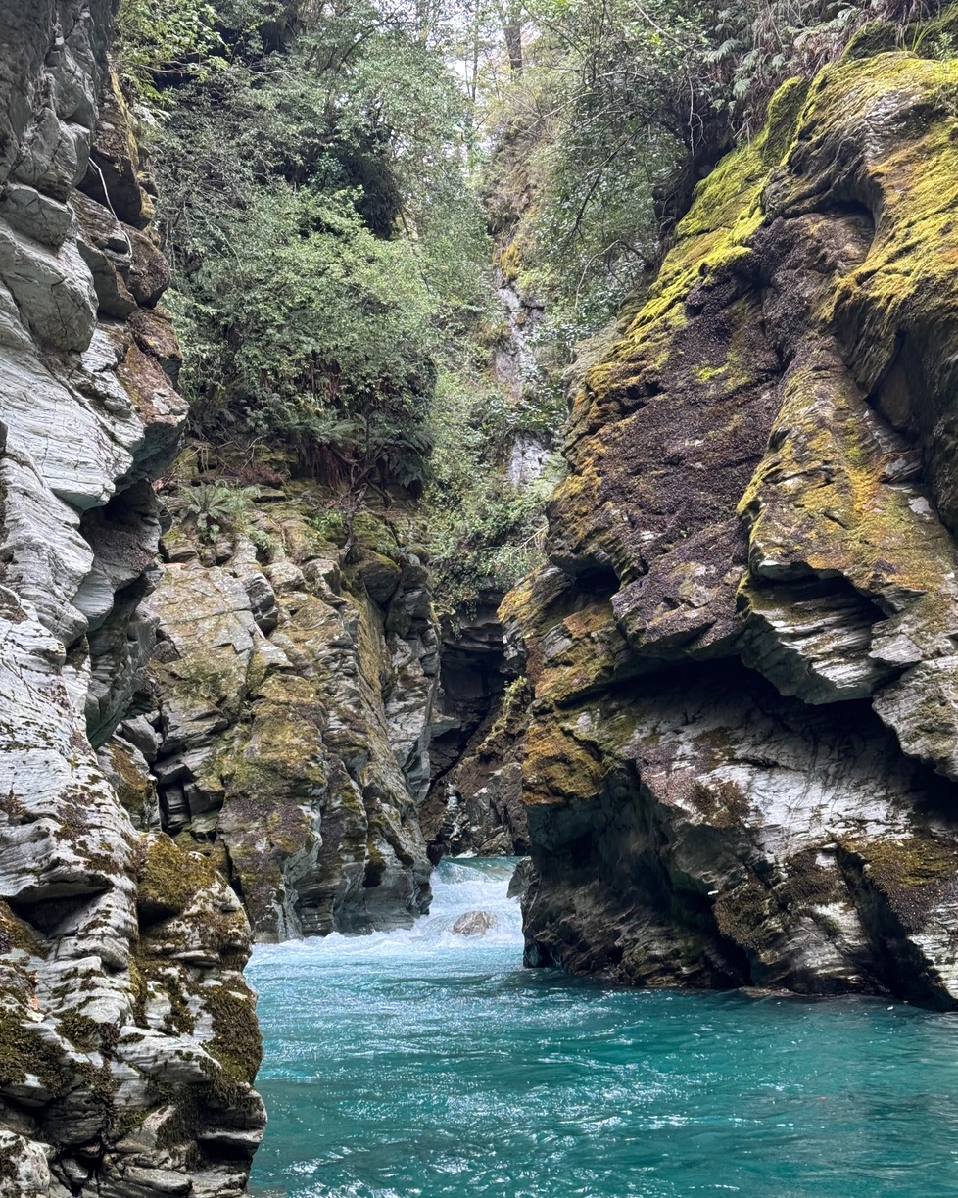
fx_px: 1808
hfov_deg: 29.7
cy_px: 648
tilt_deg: +6.9
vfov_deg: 36.6
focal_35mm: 51
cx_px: 481
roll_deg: +1.7
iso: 100
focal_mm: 6.76
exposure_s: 1/104
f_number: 1.78
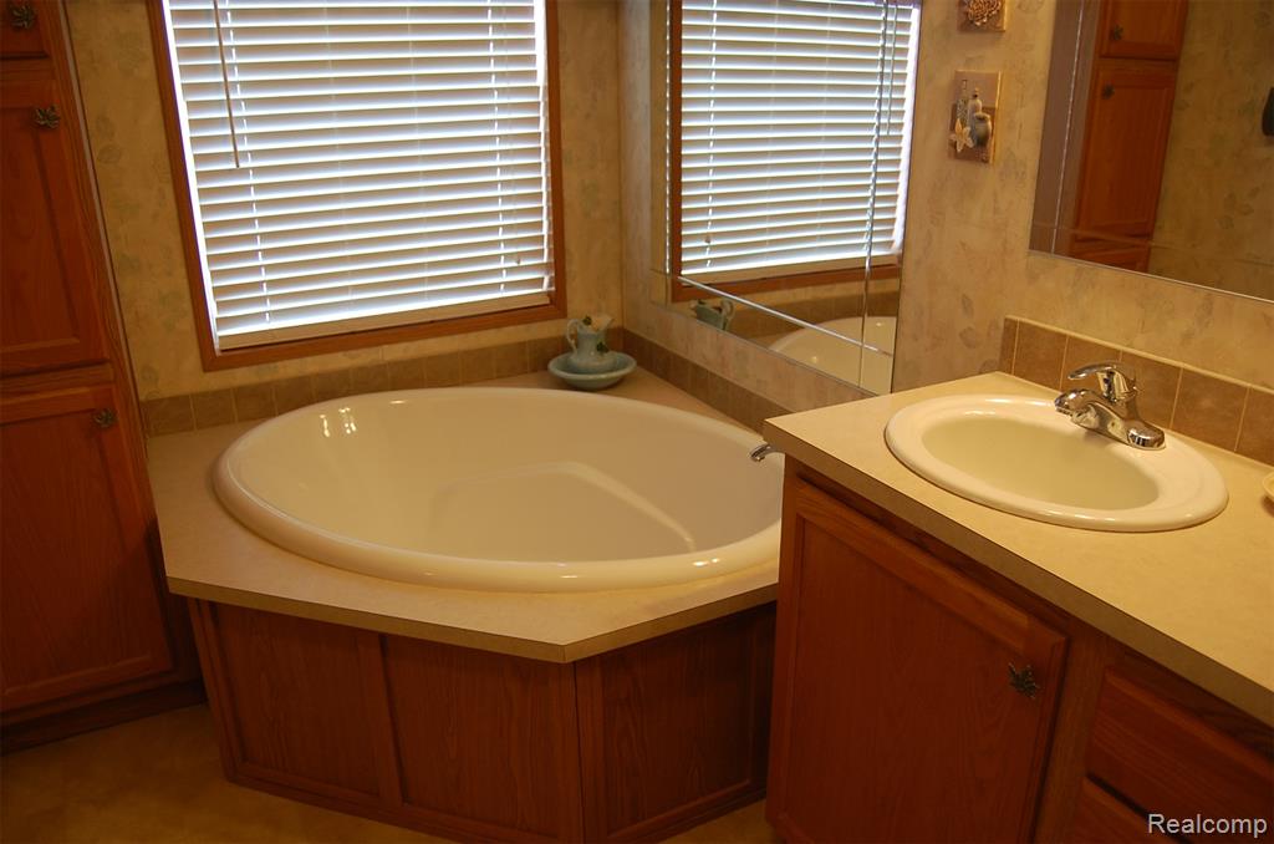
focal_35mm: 27
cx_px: 637
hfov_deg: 67.5
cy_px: 422
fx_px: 953
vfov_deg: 47.7
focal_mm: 18
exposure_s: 1/60
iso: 400
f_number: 4
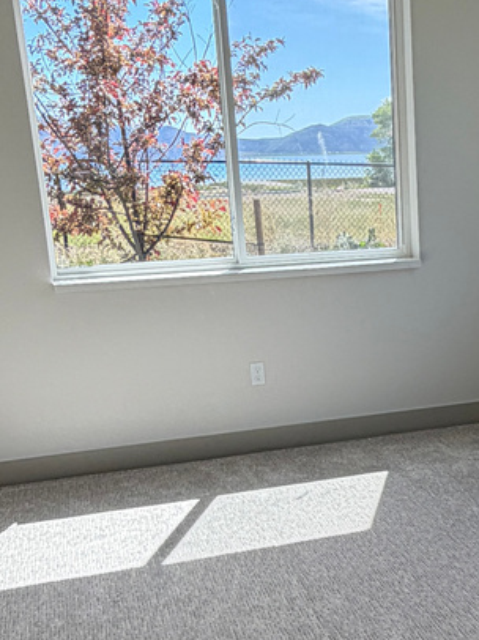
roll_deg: +2.9
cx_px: 454
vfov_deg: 35.8
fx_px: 979
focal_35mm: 53
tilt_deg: -15.5
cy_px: 430
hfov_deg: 26.3
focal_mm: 2.22
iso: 50
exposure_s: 1/271
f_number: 2.2
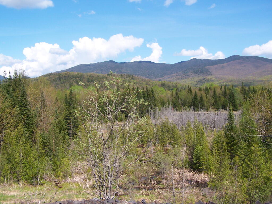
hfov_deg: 49.0
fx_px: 299
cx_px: 136
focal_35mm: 38
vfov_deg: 37.7
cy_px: 102
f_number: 4
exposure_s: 1/640
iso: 80
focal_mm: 6.3
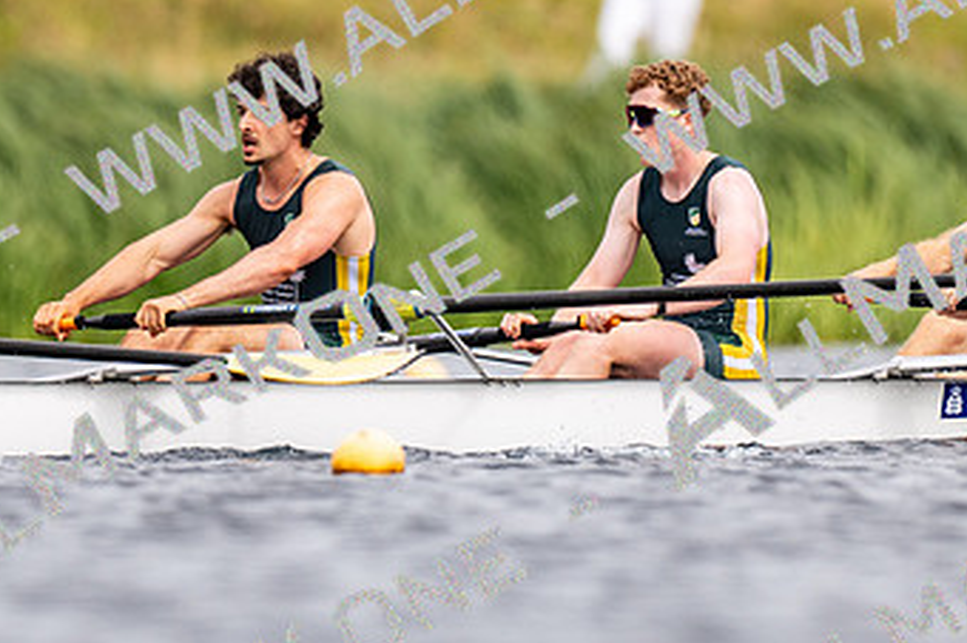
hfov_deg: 1.3
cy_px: 222
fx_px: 41191
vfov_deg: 0.9
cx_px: 415
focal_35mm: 1535
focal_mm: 600
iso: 250
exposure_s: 1/2500
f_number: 4
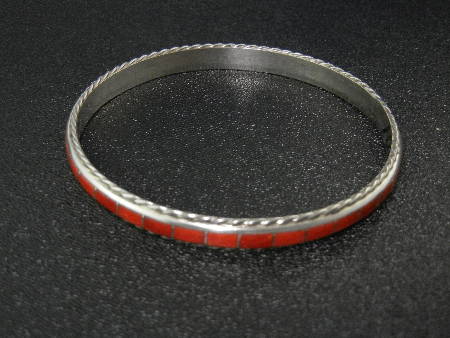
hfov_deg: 36.8
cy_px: 169
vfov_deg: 28.0
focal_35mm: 52
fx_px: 676
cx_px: 225
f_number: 7.8
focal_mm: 9.3
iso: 800
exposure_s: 1/30
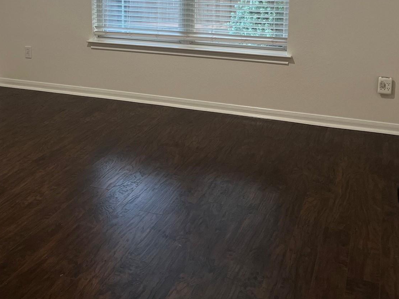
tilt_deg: -8.7
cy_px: 25
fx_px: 553
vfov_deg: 29.0
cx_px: 158
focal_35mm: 48
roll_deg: -2.3
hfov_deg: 39.5
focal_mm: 5.7
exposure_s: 1/60
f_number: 1.5
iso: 200
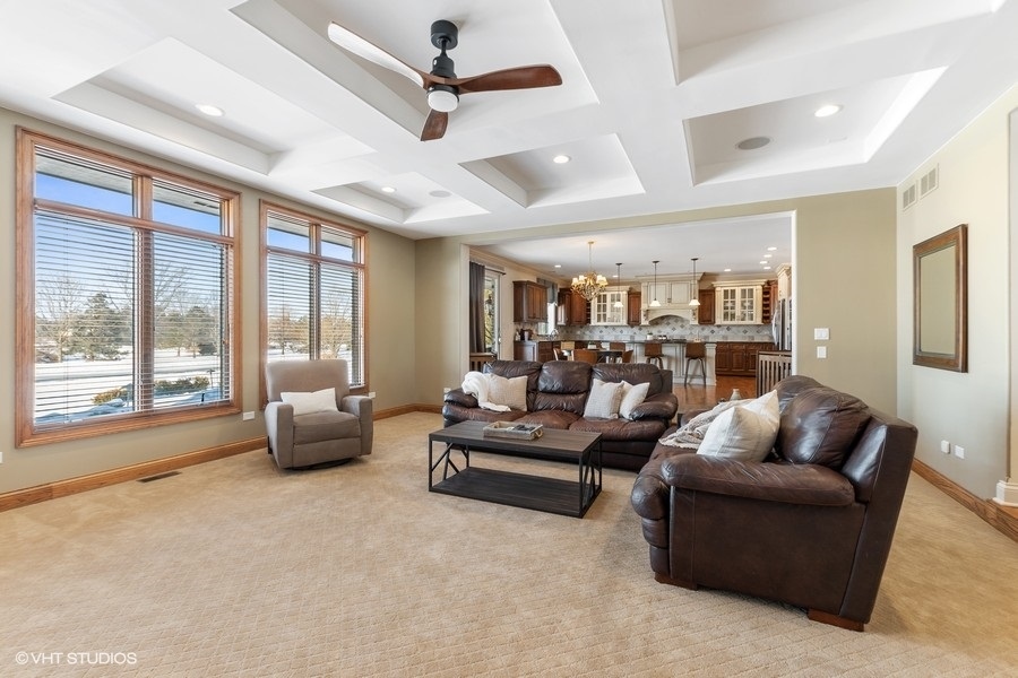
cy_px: 339
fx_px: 424
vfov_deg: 77.3
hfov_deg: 100.4
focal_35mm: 15
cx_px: 509
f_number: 7.1
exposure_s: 1/6
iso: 250
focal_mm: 10
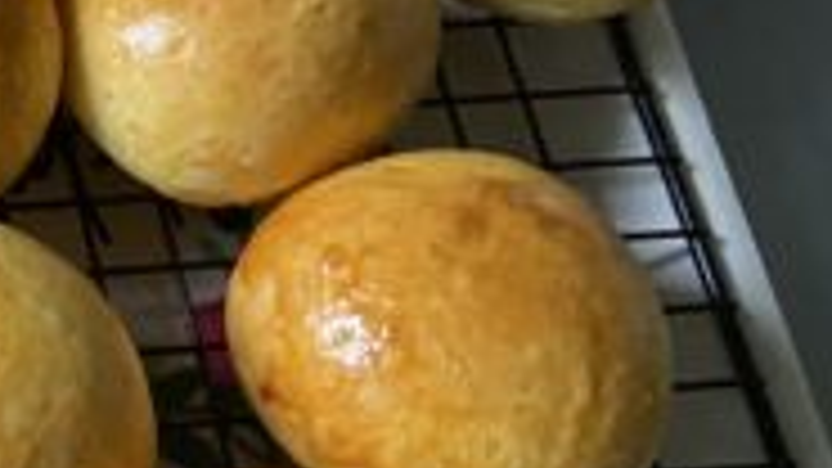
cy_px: 72
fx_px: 2250
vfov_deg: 11.8
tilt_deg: -64.5
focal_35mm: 102
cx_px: -510
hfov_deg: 18.0
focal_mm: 4.25
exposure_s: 1/60
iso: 250
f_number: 1.8
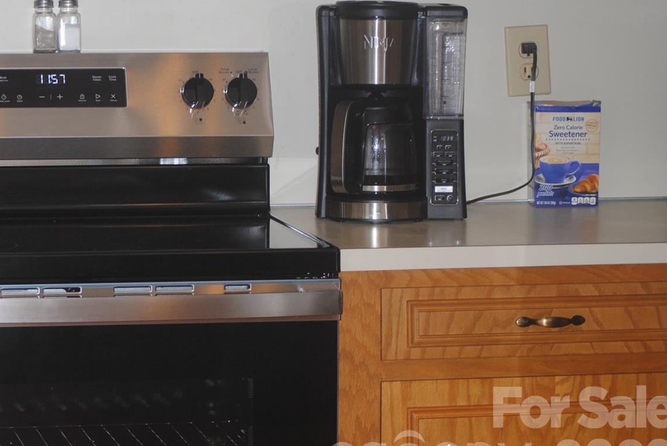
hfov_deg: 13.7
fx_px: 2761
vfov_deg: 9.2
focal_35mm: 149
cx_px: 79
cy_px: 100
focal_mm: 55
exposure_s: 1/60
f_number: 4
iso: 200
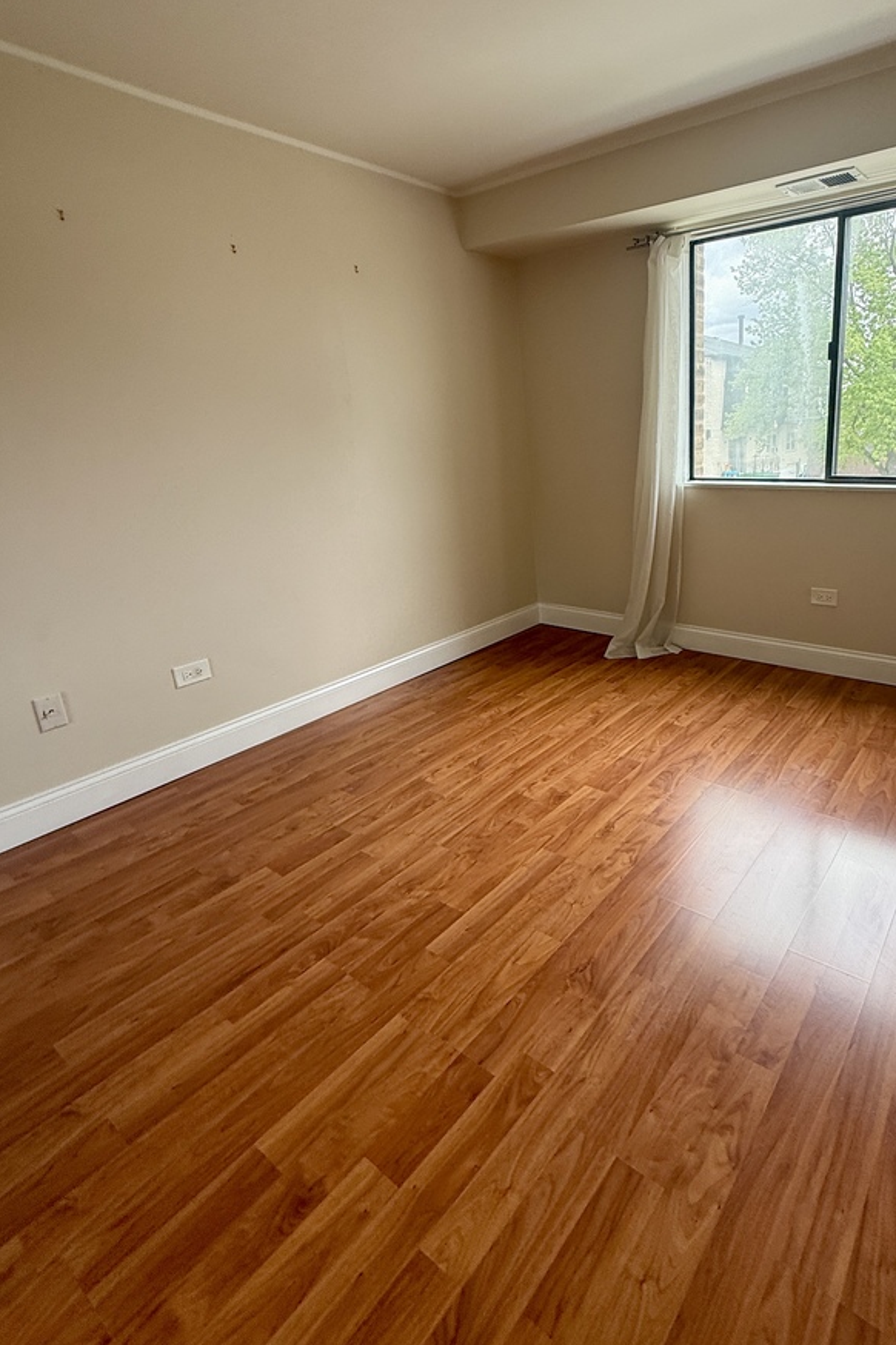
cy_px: 609
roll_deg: +2.9
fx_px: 672
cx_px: 608
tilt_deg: -15.7
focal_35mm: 18
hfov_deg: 65.3
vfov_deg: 89.8
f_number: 2.2
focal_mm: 2.22
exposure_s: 1/135
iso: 64
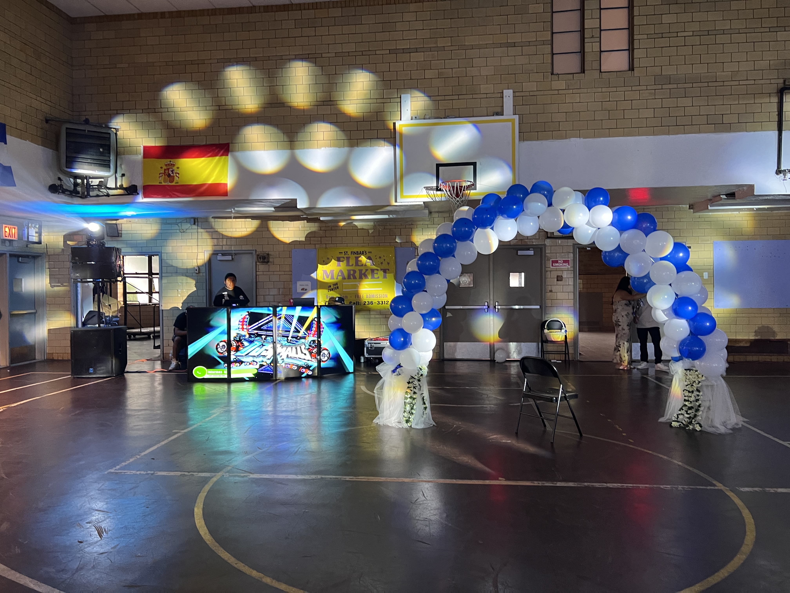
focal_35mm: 26
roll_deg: +0.1
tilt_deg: +0.1
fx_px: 593
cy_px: 296
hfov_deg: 67.3
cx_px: 395
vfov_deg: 53.1
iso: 200
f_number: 1.5
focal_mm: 5.7
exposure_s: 1/52
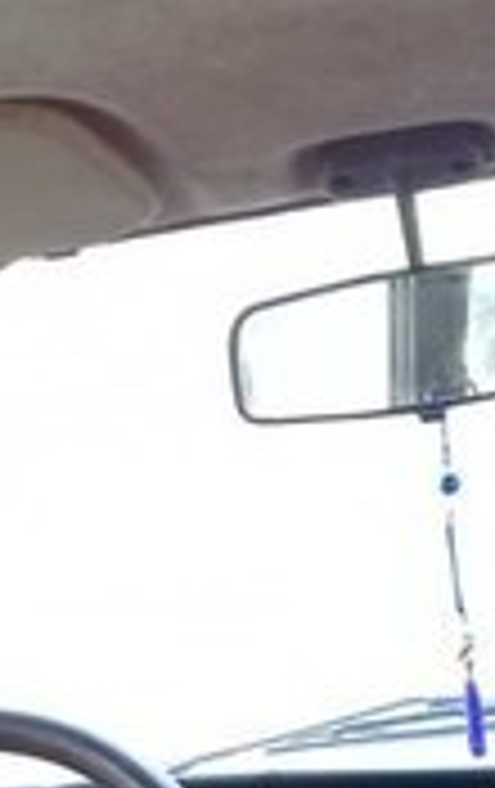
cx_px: -63
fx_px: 1999
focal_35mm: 93
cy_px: 1004
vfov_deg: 20.5
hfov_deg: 13.8
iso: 64
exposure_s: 1/33
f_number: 2.2
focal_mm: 3.3
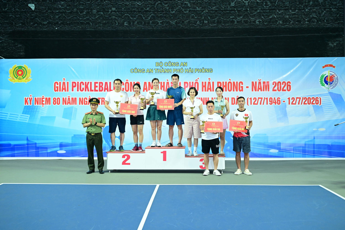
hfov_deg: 57.2
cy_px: 115
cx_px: 172
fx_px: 316
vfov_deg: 40.0
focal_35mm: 33
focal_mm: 33
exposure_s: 1/160
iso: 1250
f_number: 4
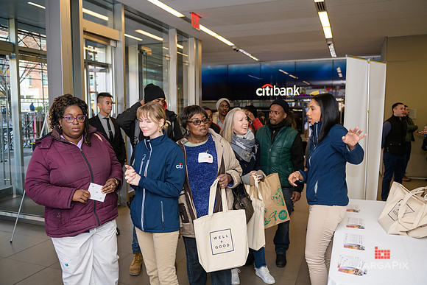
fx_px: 368
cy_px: 142
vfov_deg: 42.3
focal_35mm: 31
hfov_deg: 60.3
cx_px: 214
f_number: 3.2
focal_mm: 31
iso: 200
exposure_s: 1/125
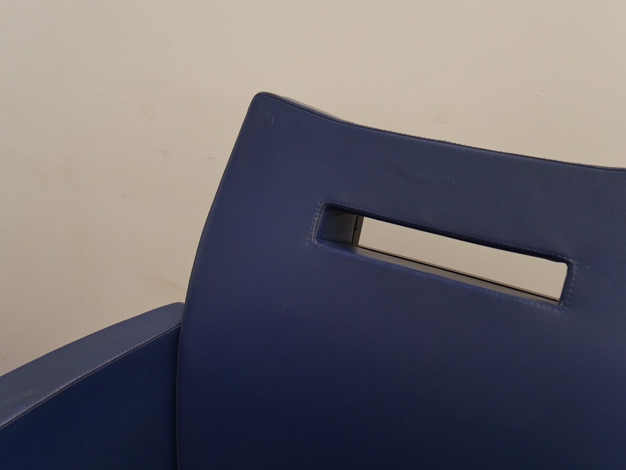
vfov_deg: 37.7
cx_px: 313
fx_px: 687
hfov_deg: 49.0
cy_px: 235
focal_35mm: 38
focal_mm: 19
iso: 640
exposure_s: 1/60
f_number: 3.8
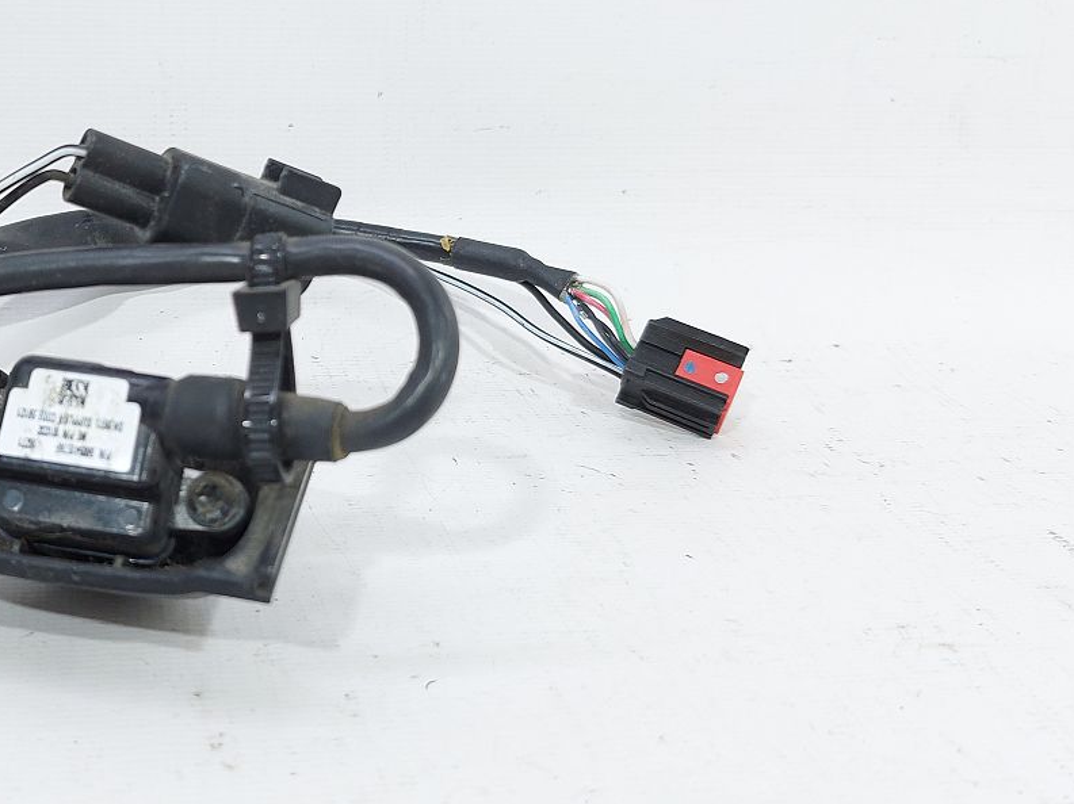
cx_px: 231
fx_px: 1303
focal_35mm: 42
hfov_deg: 43.0
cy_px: 329
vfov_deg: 34.2
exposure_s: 1/50
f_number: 1.8
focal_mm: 5.23
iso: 80
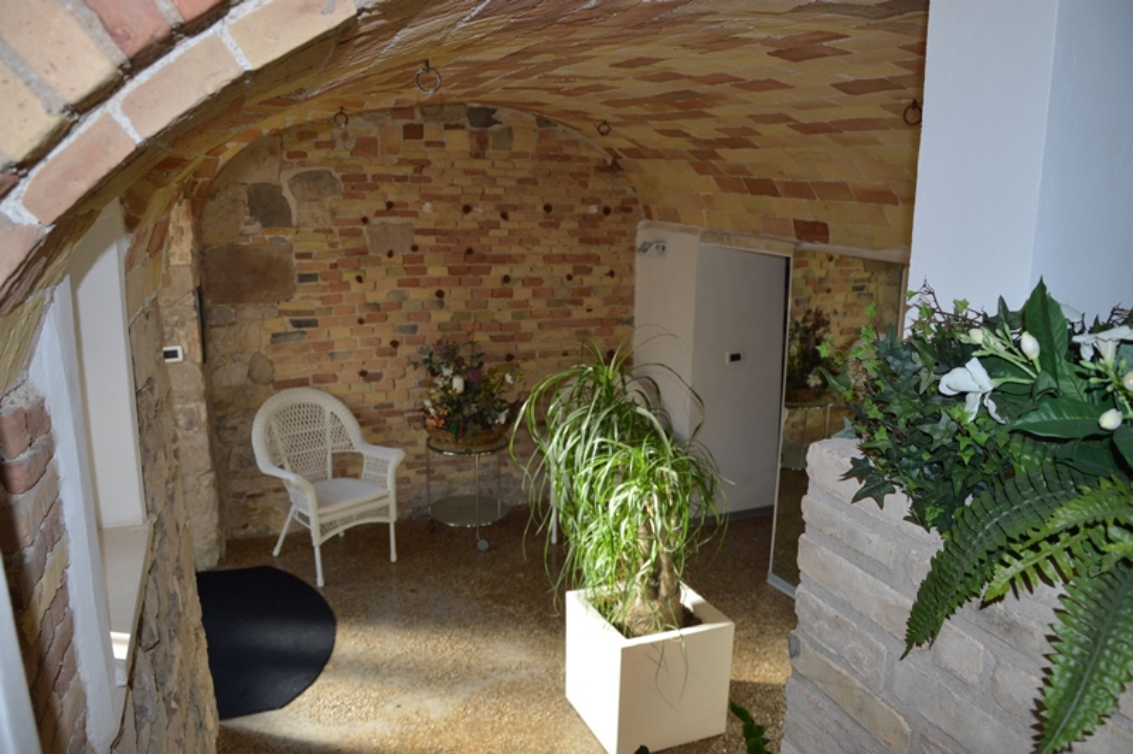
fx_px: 849
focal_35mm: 27
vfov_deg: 47.9
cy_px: 377
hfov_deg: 67.4
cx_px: 566
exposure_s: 1/125
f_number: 4
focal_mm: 18
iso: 160
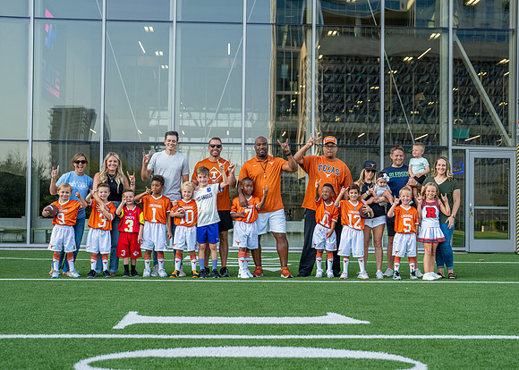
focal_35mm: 57
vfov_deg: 24.8
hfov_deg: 34.2
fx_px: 842
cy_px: 194
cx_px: 273
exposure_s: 1/640
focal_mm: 50
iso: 400
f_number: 3.5
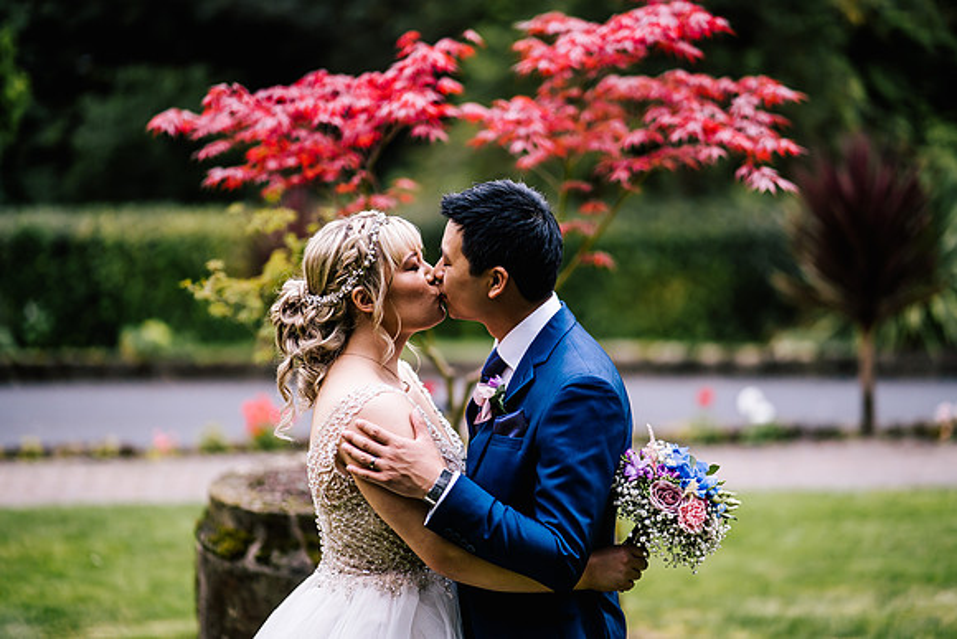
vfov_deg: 16.1
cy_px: 320
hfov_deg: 23.9
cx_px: 478
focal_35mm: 85
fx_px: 2260
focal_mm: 85
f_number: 1.4
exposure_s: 1/250
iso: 500
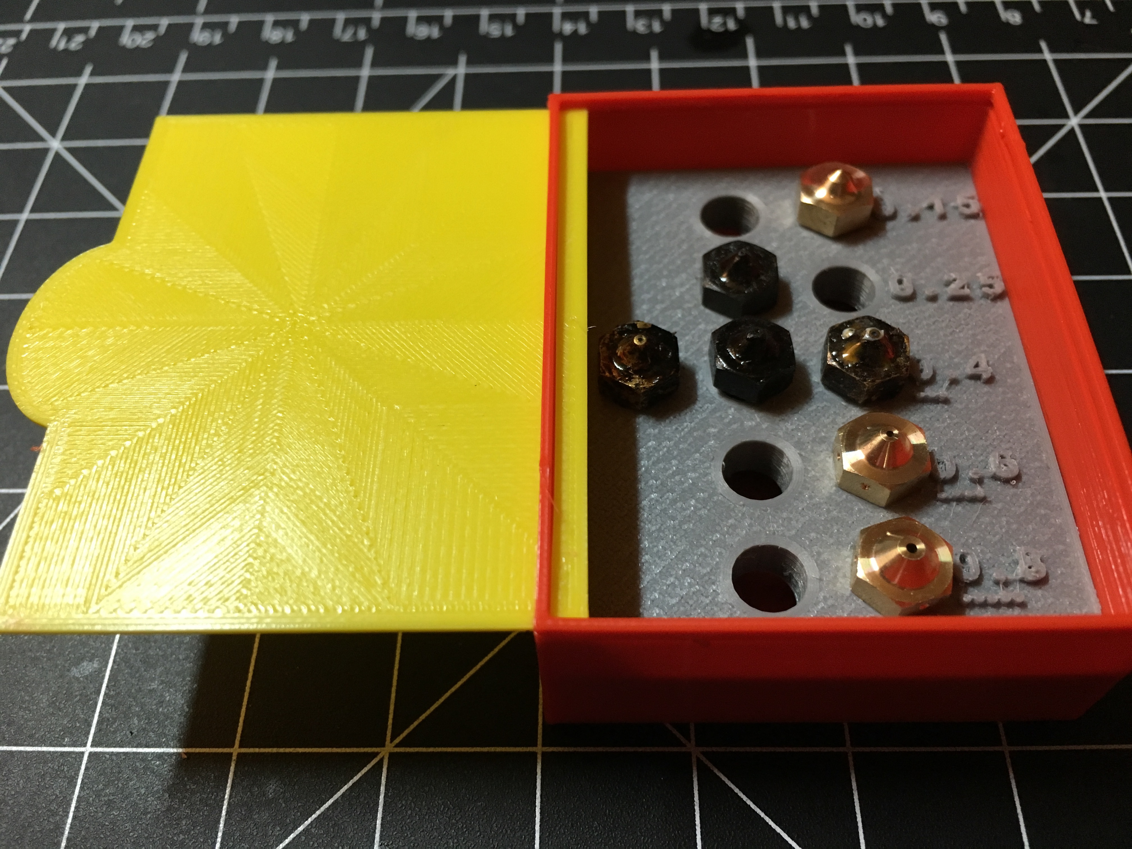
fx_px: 948
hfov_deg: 61.7
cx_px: 566
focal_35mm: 29
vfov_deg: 48.2
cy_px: 424
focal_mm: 4.15
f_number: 2.2
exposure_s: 1/30
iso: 125
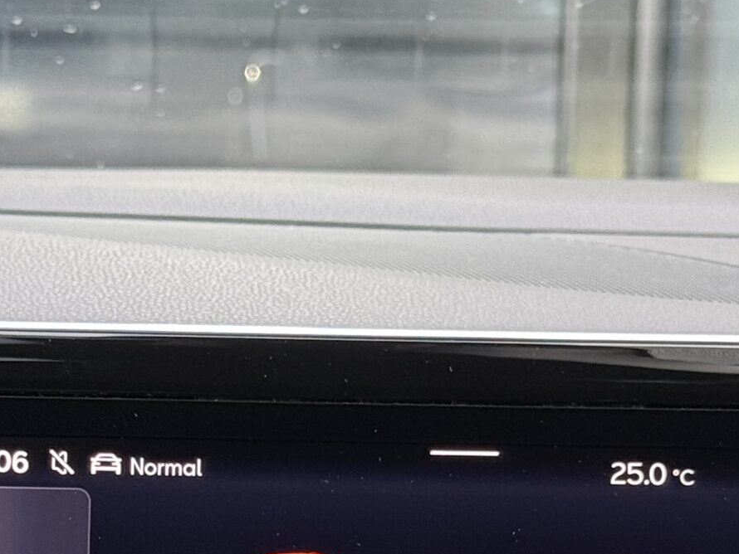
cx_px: 371
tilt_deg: -13.6
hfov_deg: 14.3
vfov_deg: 10.5
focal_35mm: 138
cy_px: 732
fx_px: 2947
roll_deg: -1.3
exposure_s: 1/36
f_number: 1.78
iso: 400
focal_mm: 6.76
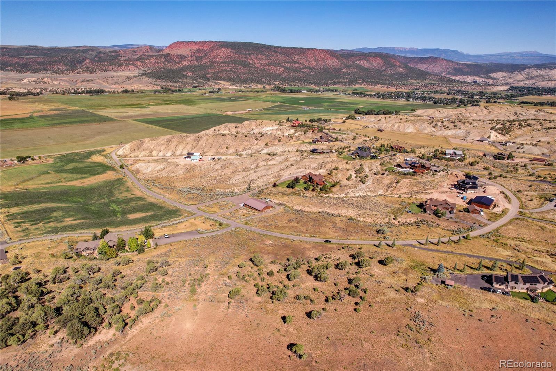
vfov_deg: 57.2
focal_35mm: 22
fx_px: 340
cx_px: 278
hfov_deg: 78.6
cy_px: 186
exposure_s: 1/120
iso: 100
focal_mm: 8.4
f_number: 2.8
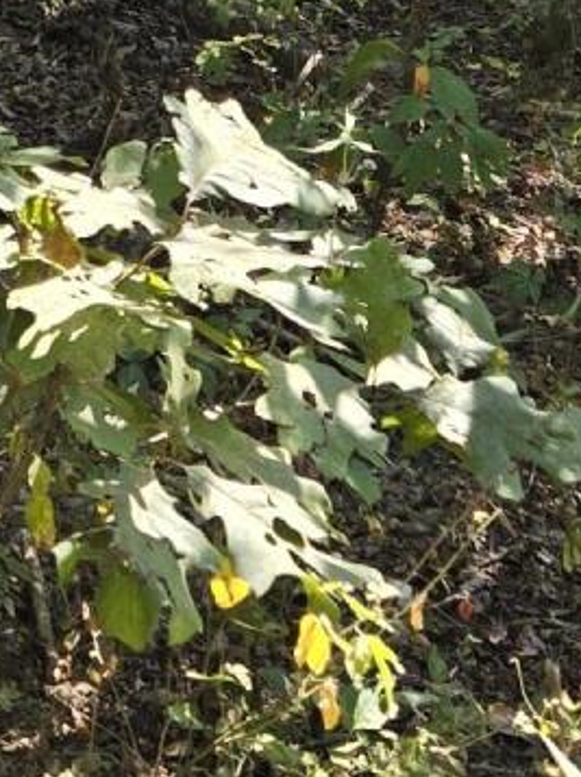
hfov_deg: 11.2
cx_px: -124
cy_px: -629
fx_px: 2892
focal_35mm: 129
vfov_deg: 13.7
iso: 25
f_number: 1.8
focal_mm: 5.4
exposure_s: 1/219
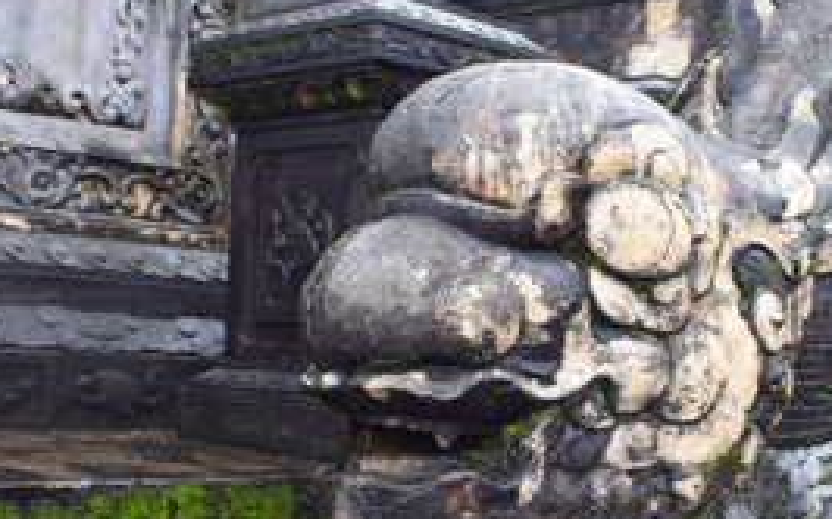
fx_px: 1405
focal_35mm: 62
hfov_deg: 33.0
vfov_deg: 20.8
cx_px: 457
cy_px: 372
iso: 400
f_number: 6.3
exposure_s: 1/20
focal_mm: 18
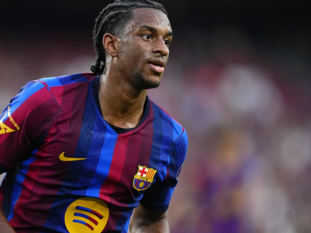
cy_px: 129
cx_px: 94
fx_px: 5165
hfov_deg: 3.4
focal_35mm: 575
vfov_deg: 2.6
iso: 2500
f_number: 2.8
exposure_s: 1/2000
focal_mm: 400
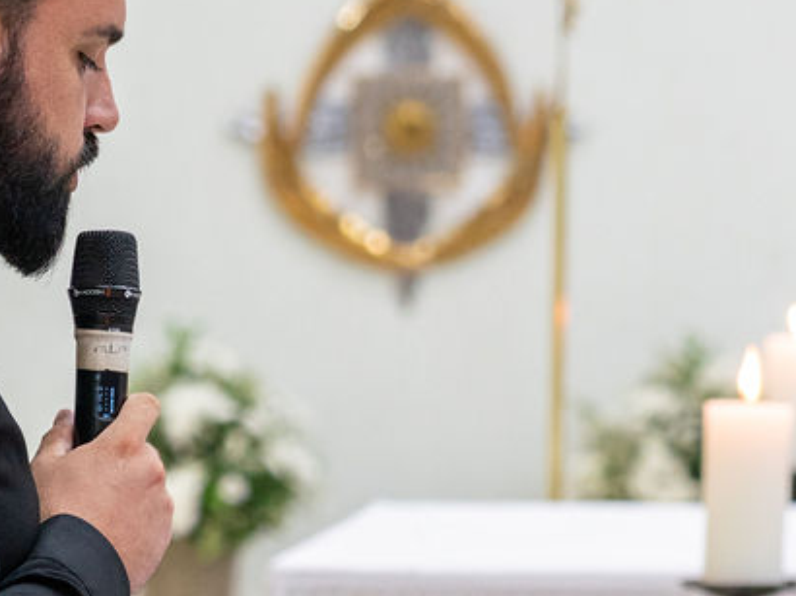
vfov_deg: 6.9
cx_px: 441
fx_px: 4918
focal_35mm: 214
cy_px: 281
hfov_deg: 9.3
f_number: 2.8
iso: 1600
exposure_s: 1/125
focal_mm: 59.8
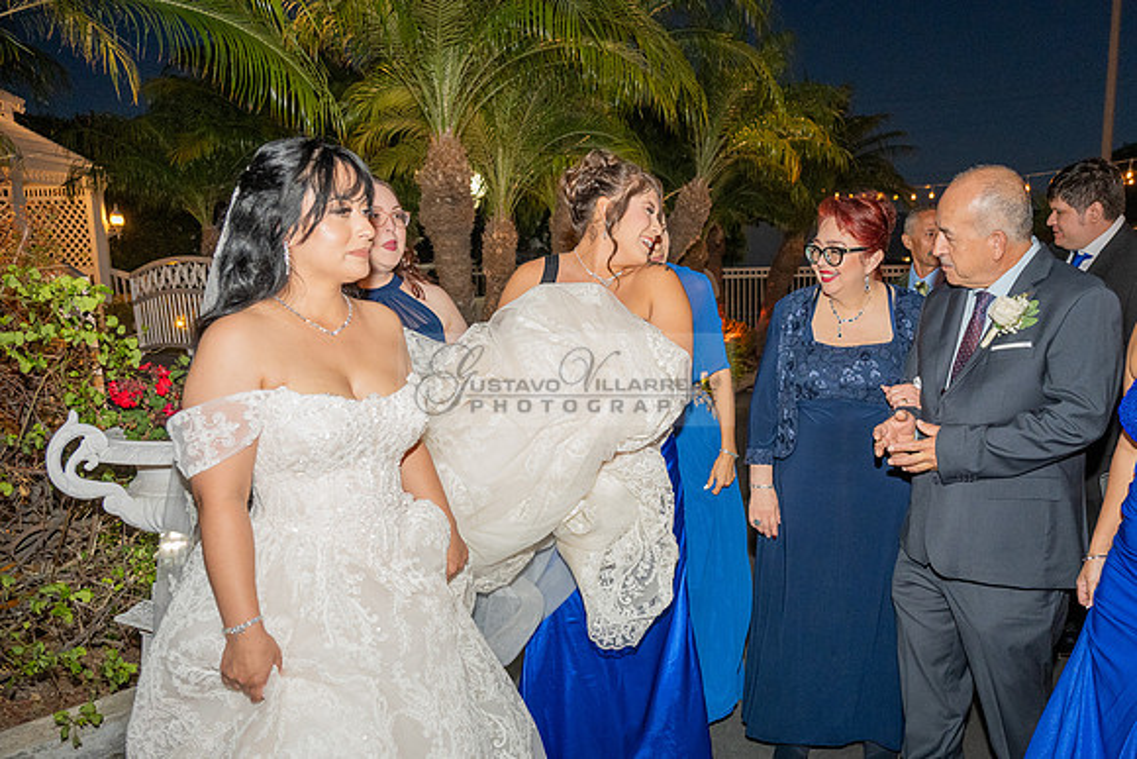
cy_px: 448
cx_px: 671
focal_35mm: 28
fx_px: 894
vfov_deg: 45.8
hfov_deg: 64.4
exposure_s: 1/200
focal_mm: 24
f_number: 4
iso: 2500
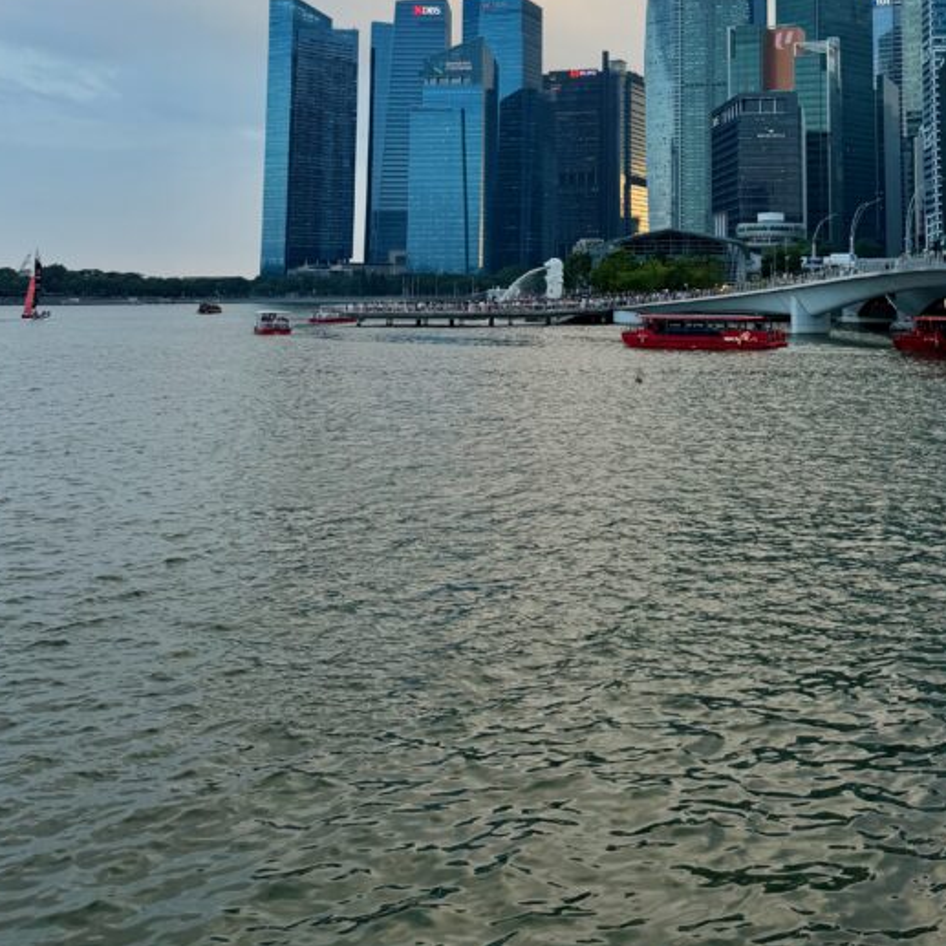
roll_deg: -0.5
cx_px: 679
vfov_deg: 38.1
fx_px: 1299
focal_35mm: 42
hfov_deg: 39.2
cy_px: 152
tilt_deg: +7.5
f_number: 1.78
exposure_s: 1/772
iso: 80
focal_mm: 6.76
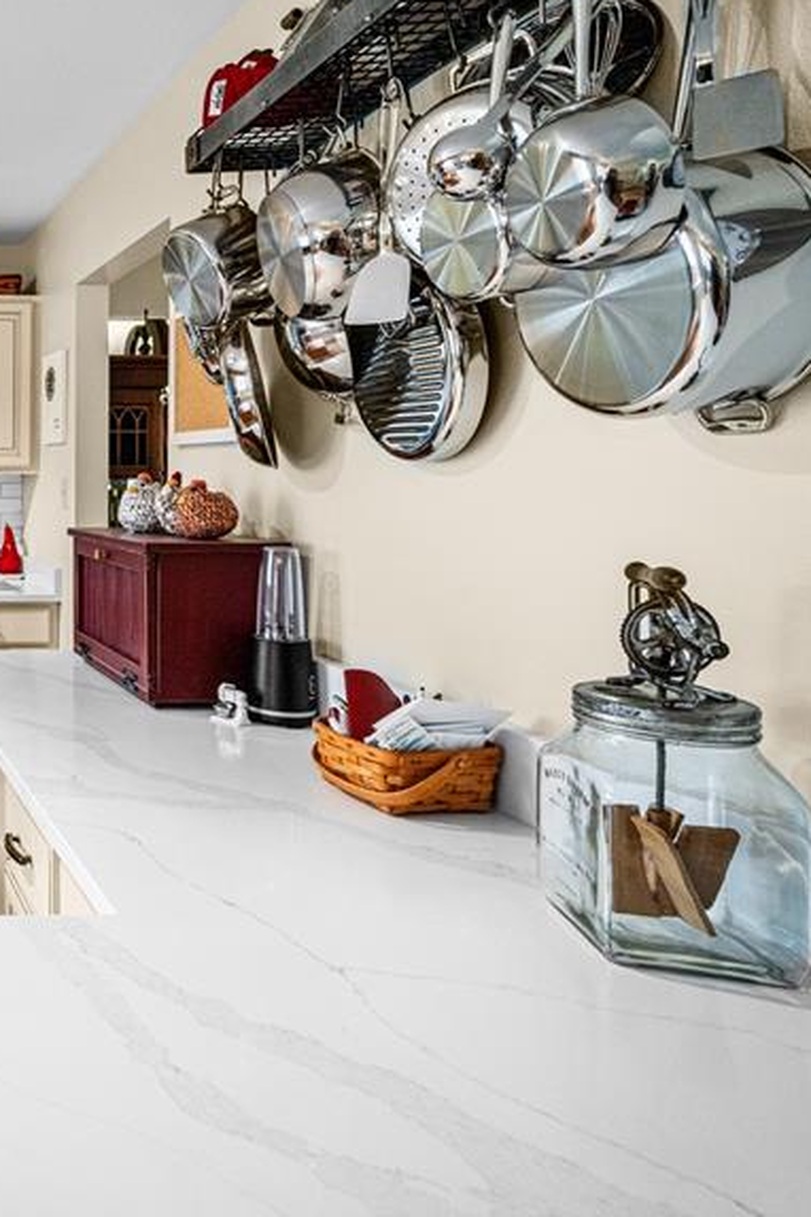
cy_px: 497
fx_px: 845
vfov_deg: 70.9
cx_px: -168
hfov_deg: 38.0
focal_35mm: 25
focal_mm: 14
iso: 200
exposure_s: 1.6
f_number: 10
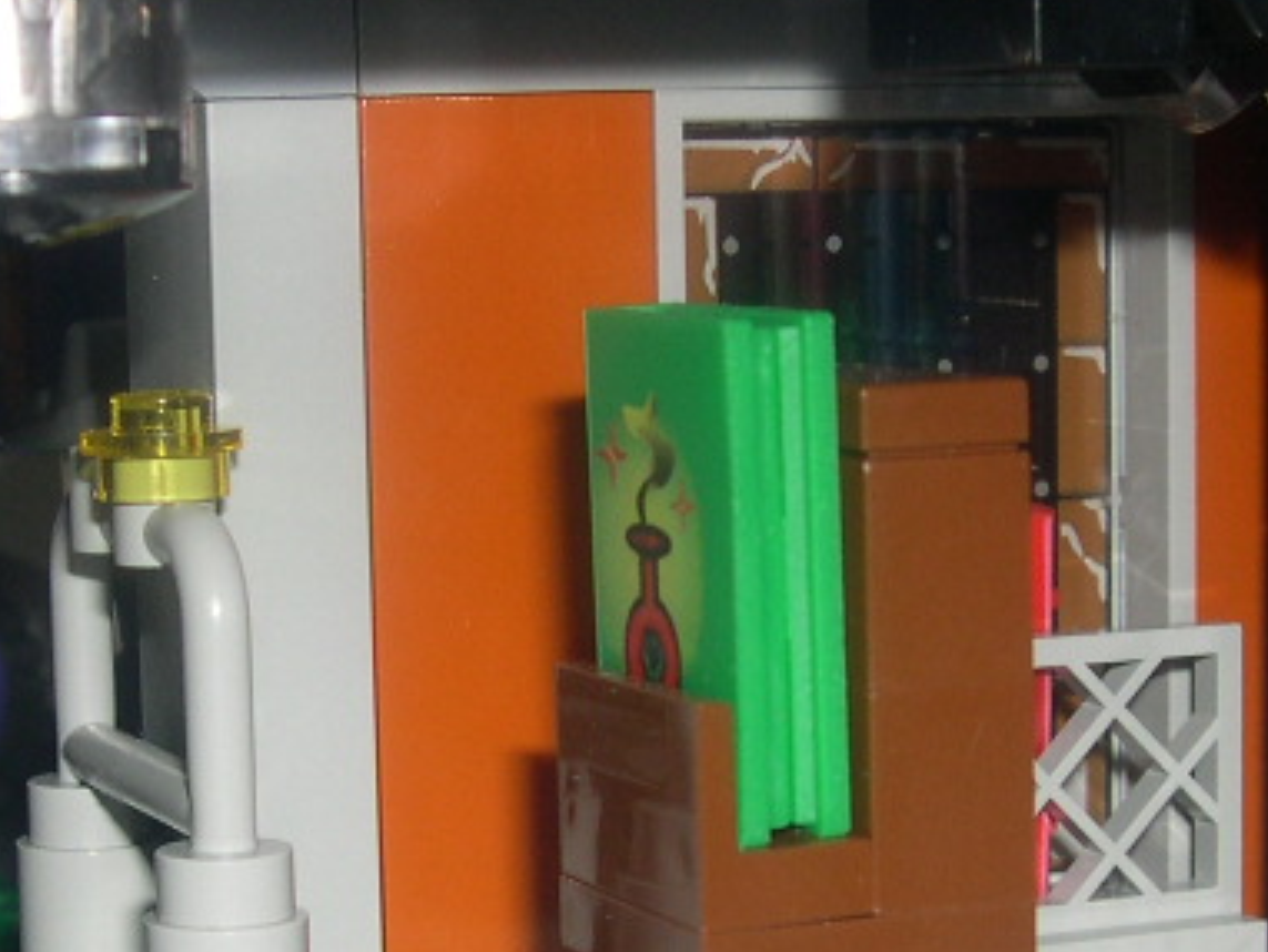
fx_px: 3737
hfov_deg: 19.2
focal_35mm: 102
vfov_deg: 14.5
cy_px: 642
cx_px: 552
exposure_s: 1/60
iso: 100
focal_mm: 8
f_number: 7.6
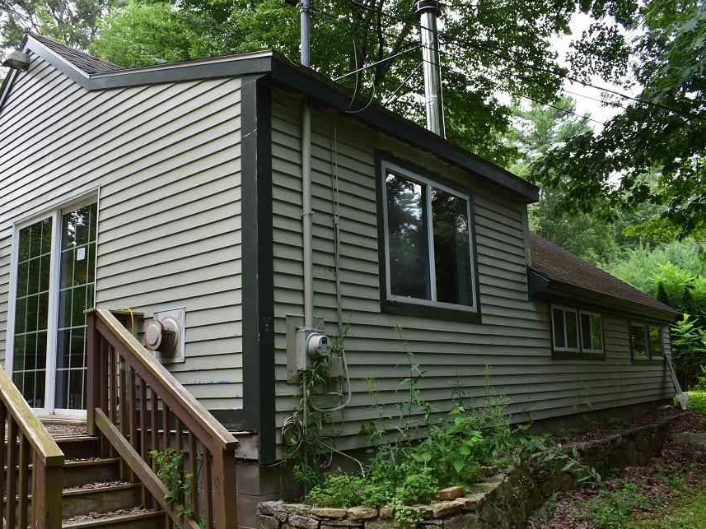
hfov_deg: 58.2
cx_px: 312
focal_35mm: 31
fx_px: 632
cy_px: 276
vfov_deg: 45.4
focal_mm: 18
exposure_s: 1/125
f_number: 9
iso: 400
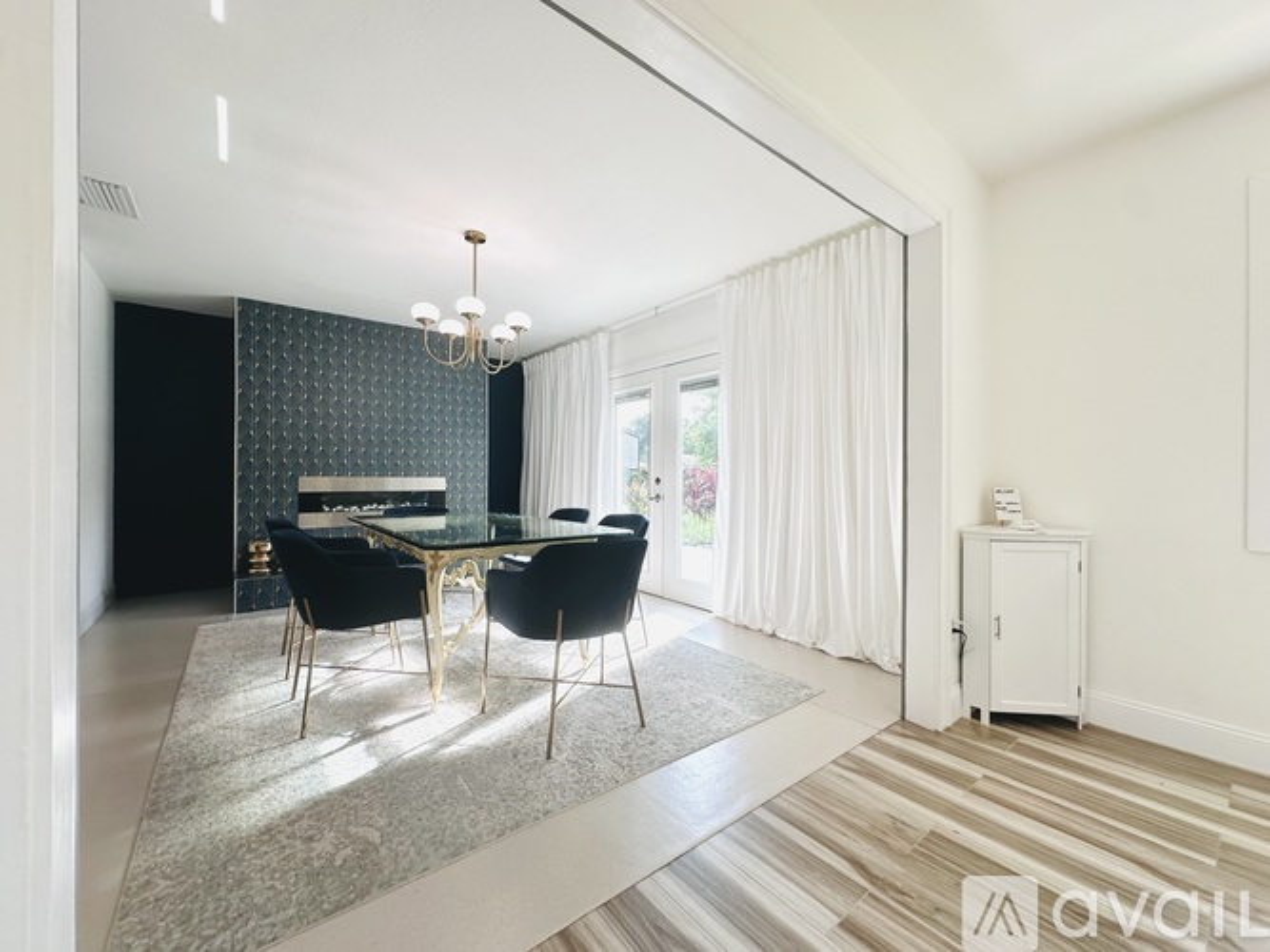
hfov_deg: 102.1
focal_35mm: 14
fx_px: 514
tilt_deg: +0.9
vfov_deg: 85.7
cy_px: 476
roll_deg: -0.2
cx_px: 635
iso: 50
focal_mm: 2.22
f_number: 2.2
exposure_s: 1/118
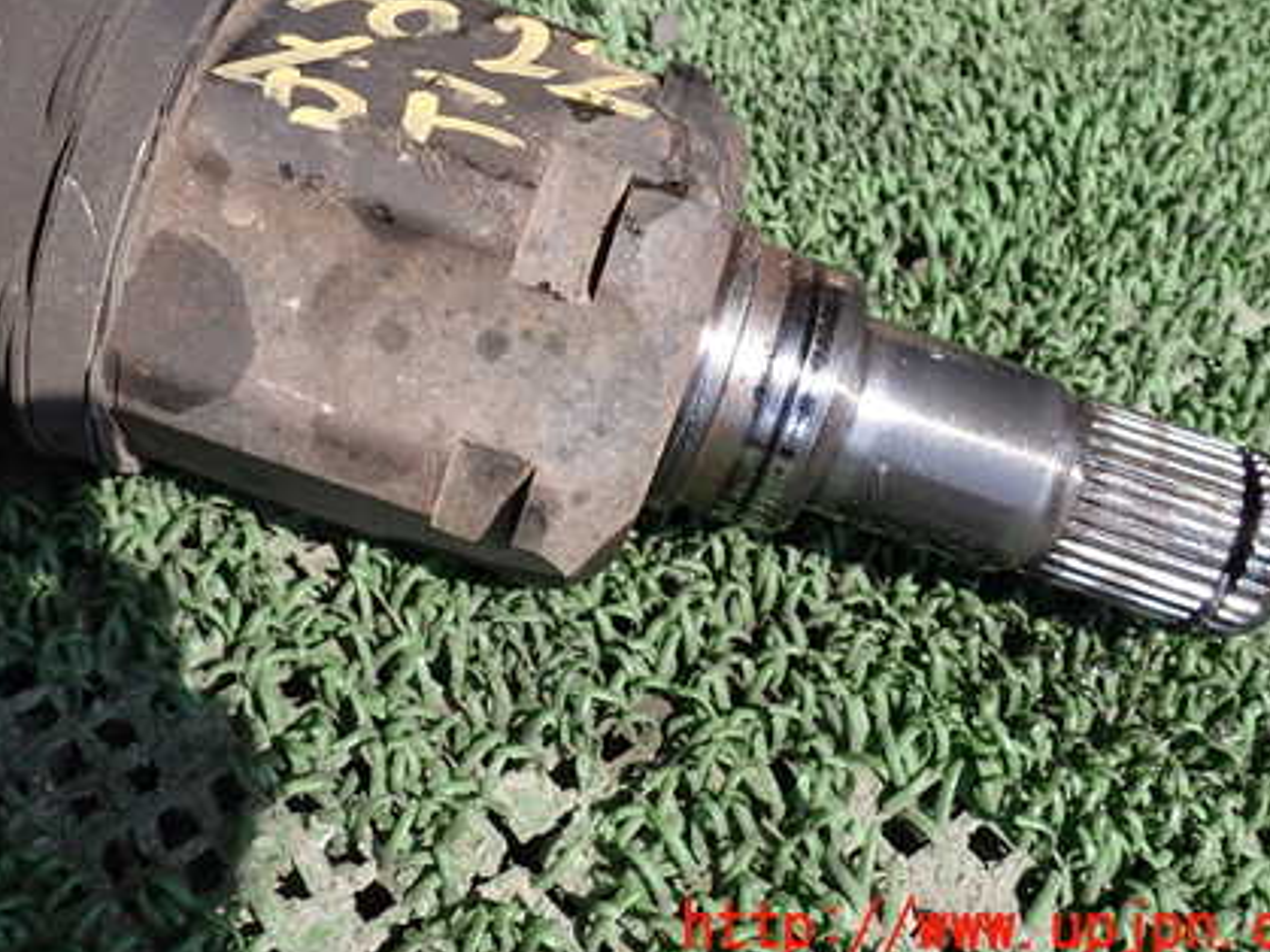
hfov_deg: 43.4
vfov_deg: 33.2
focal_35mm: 43
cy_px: 285
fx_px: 1577
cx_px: 458
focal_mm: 5.4
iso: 100
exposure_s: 1/500
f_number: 3.2
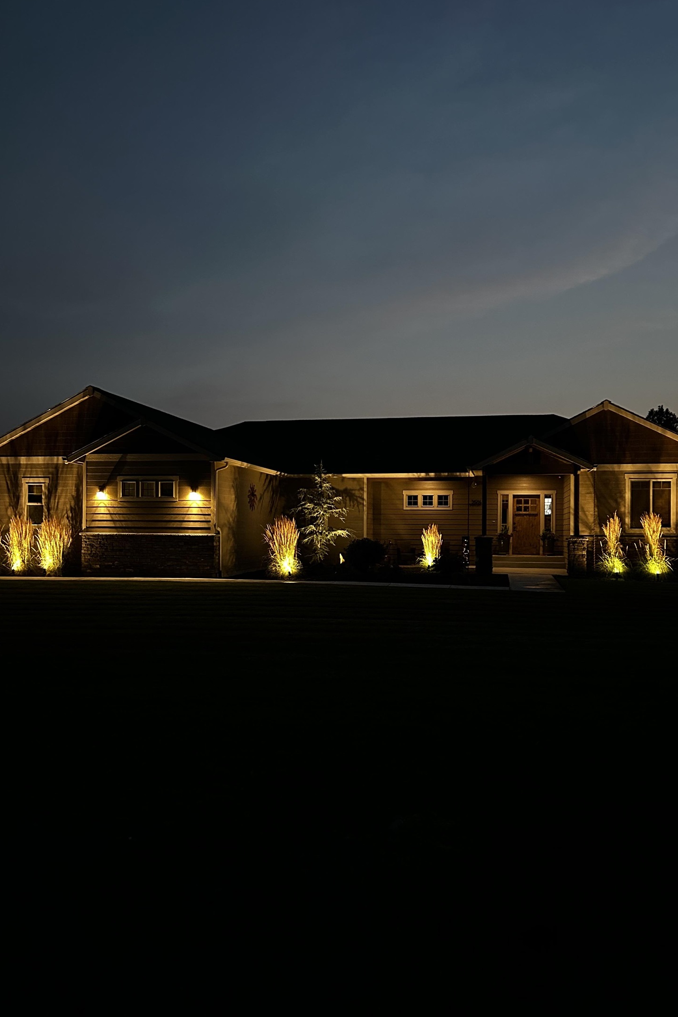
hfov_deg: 45.0
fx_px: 819
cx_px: 343
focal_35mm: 29
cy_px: 529
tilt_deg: +1.2
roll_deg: +0.3
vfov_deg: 63.6
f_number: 1.5
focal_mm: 5.7
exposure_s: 1/30
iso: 1000
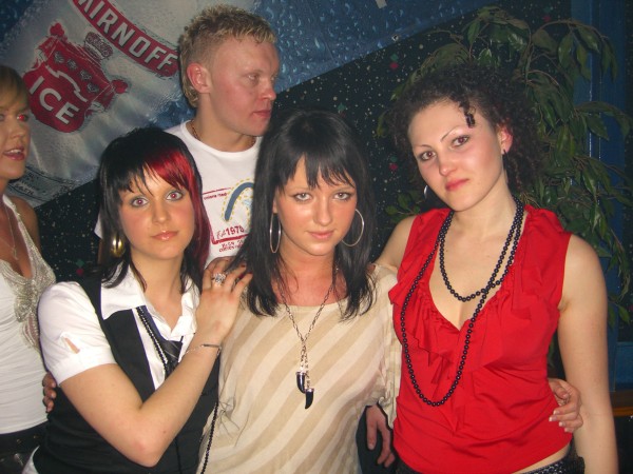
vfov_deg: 37.7
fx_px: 695
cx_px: 316
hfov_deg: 49.0
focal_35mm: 38
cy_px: 237
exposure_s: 1/60
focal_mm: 7.9
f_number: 2.8
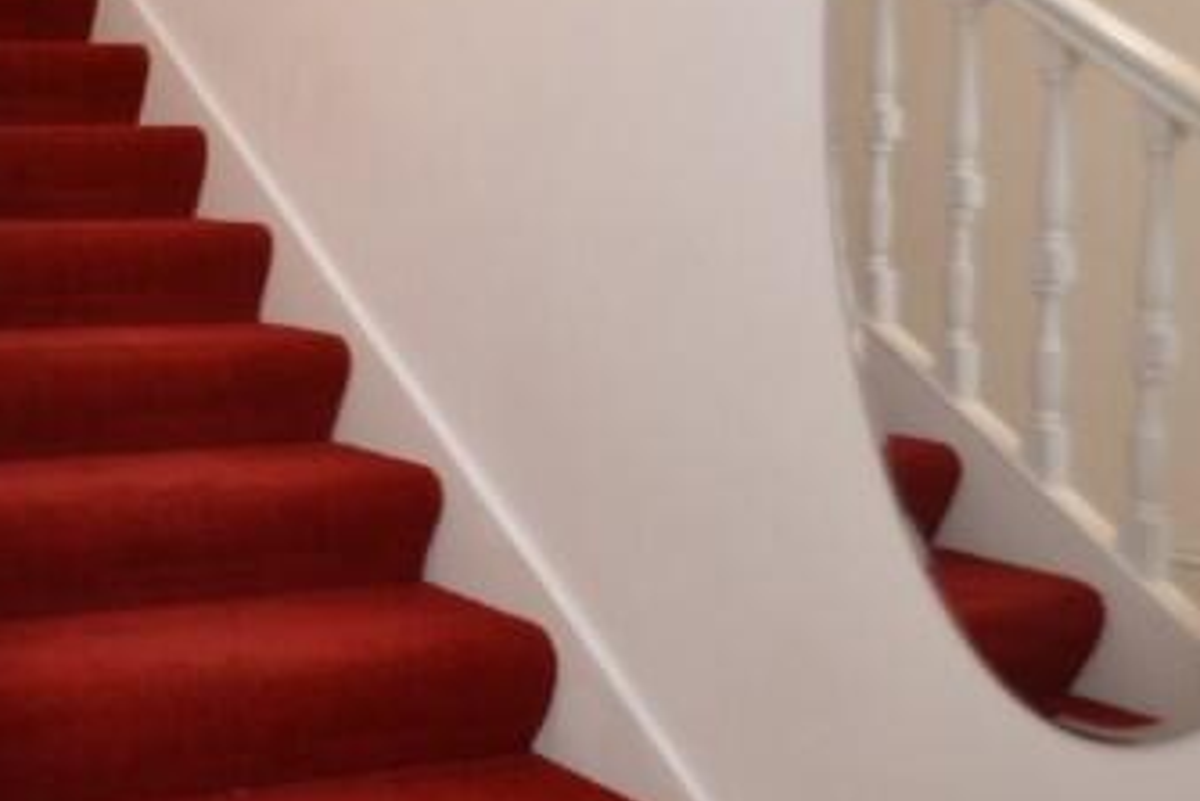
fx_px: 1534
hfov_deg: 35.8
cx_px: -147
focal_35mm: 46
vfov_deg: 28.6
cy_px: 144
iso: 400
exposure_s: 1/60
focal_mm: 10
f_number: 4
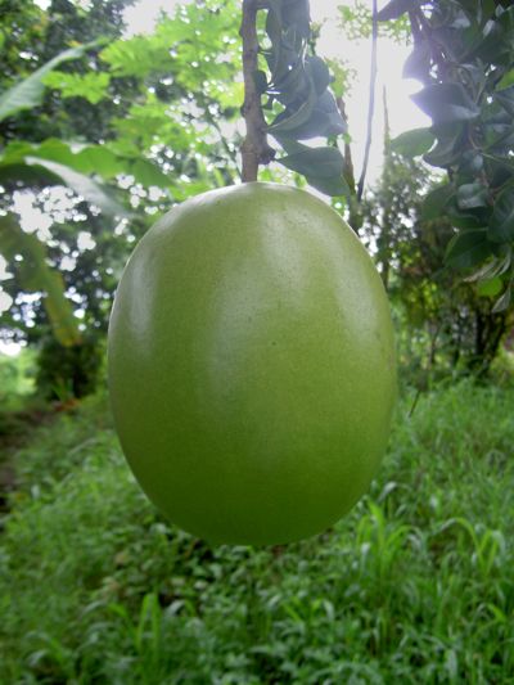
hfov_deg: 36.8
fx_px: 772
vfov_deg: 47.9
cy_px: 342
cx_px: 257
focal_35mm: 39
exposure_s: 1/100
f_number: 2.8
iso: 100
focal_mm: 8
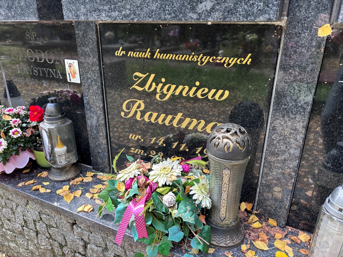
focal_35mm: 26
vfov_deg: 53.1
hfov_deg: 67.3
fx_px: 258
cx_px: 172
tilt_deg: -22.8
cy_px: 128
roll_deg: +0.1
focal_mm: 5.96
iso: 50
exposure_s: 1/121
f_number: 1.6
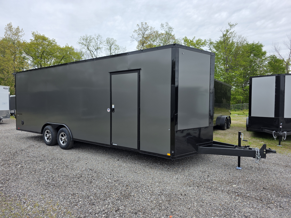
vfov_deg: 58.9
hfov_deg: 73.9
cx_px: 146
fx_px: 193
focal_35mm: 23
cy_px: 109
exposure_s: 1/3363
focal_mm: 6.3
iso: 80
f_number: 1.7
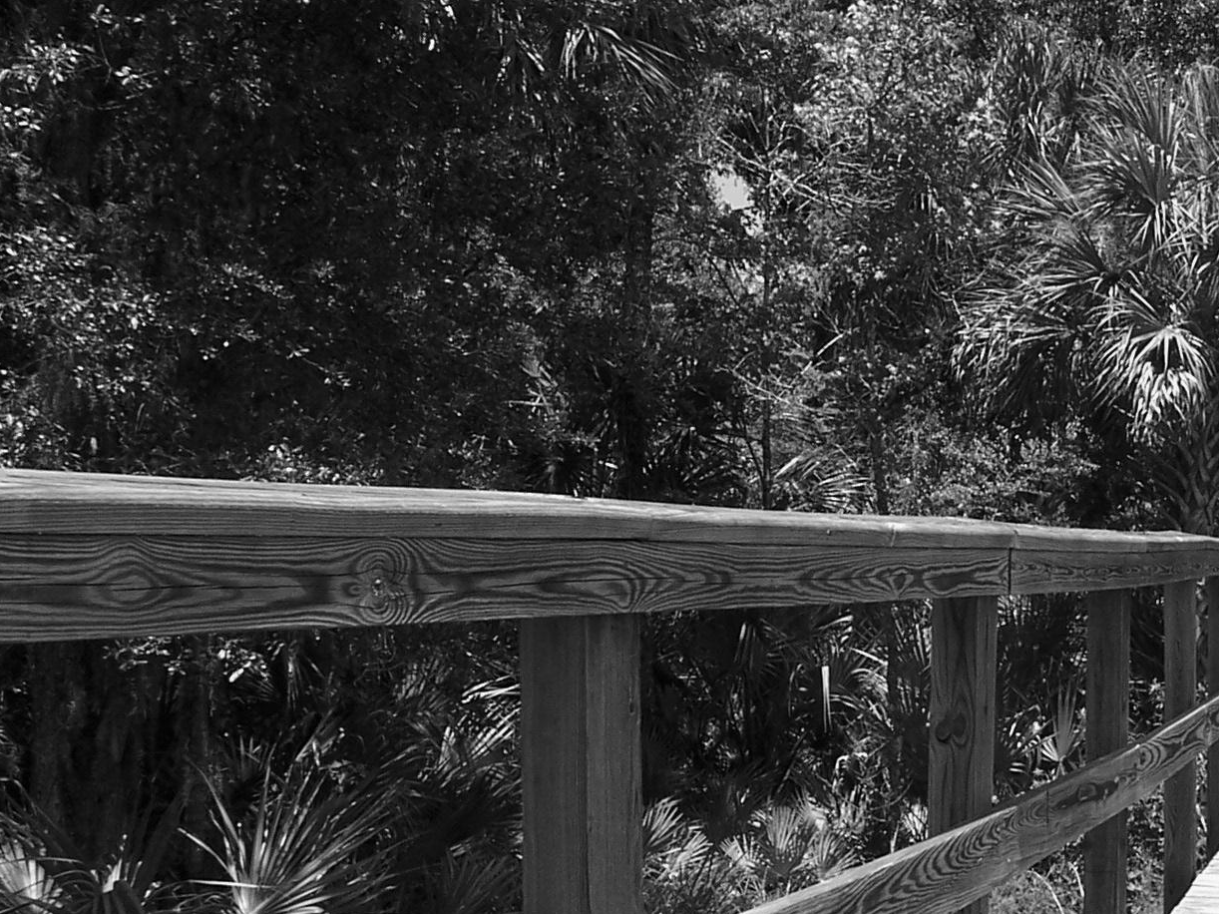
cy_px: 552
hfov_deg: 28.2
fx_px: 2324
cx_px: 1114
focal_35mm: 66
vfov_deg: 22.2
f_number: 4
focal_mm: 6
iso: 80
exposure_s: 1/350
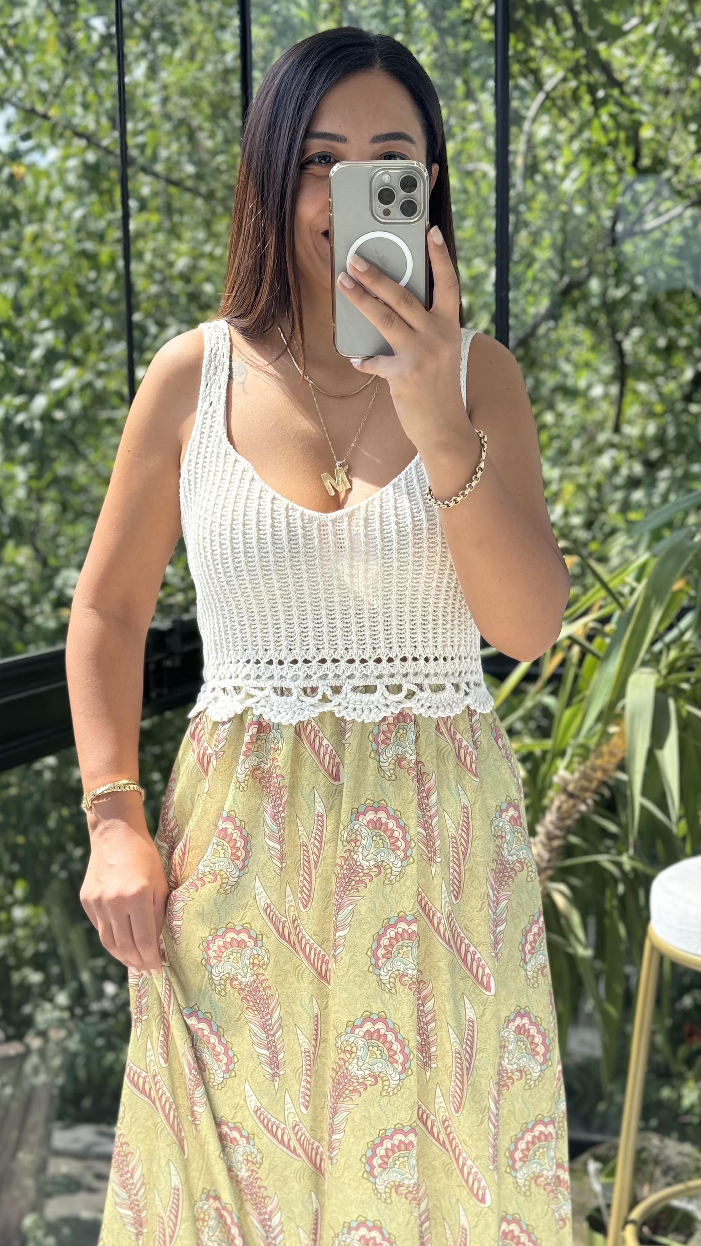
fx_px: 1751
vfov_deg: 39.2
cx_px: 383
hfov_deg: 22.6
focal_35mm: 53
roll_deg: +0.5
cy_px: 621
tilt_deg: -20.0
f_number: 1.78
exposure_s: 1/451
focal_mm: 6.76
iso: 64
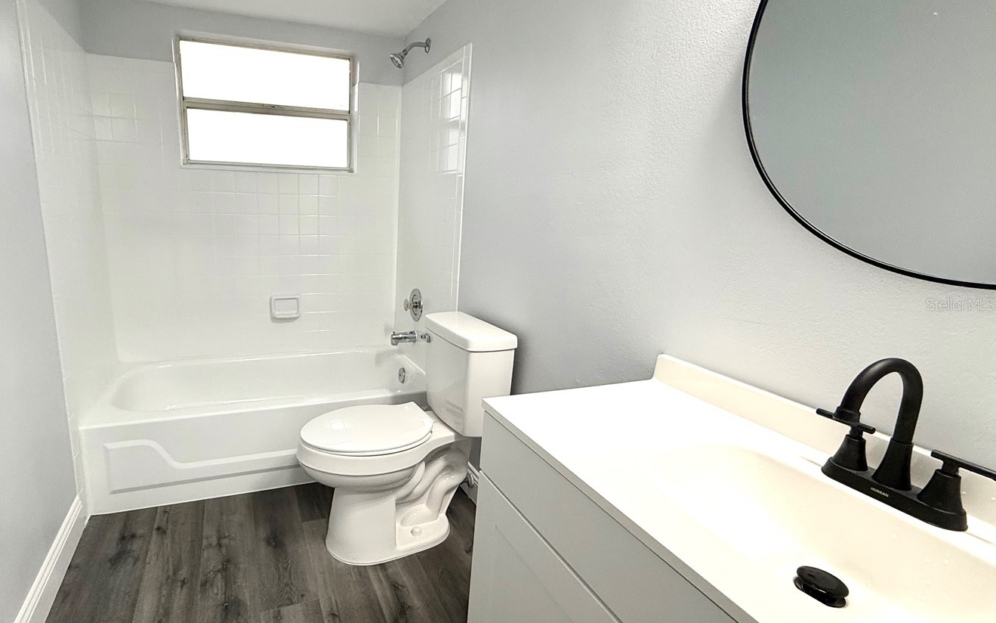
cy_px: 304
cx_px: 393
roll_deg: -0.6
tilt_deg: -10.7
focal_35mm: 18
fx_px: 489
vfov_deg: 65.0
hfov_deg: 89.8
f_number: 2.2
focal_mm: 2.22
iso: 160
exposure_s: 1/120
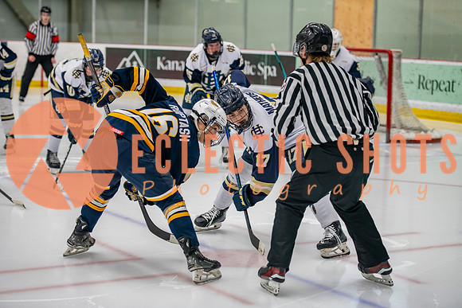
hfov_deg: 22.2
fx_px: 1178
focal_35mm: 92
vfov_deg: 14.9
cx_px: 236
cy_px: 157
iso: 2000
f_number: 3.2
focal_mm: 90
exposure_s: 1/640
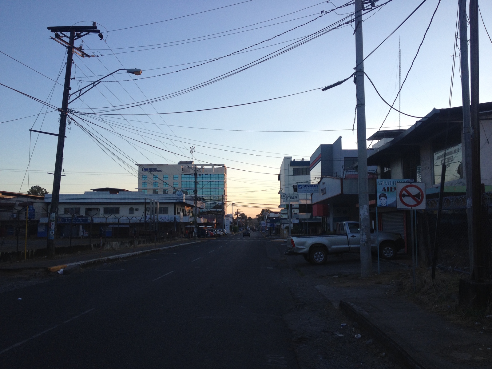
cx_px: 246
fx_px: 497
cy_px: 184
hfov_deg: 52.6
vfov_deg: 40.7
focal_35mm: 35
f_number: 2.4
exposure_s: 1/546
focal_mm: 4.28
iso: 50
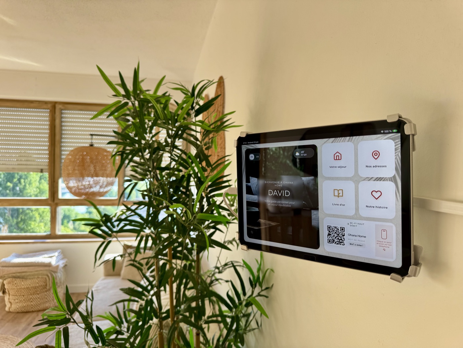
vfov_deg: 56.8
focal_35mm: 24
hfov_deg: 71.6
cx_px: 232
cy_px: 174
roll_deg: -0.2
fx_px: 321
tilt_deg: -0.6
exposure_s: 1/121
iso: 64
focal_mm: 6.76
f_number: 1.78
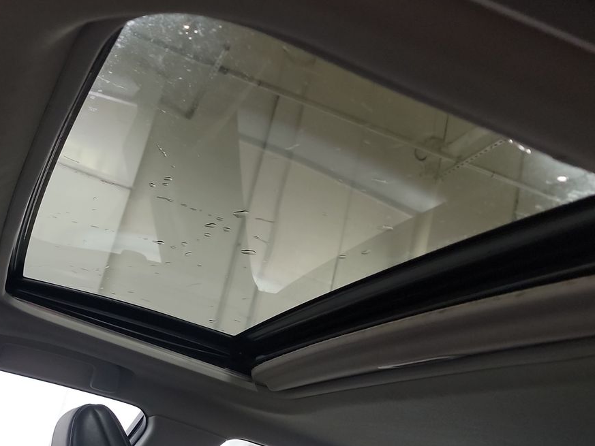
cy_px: 229
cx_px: 153
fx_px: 756
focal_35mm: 44
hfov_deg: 41.7
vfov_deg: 32.9
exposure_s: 1/59
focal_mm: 6.7
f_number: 1.8
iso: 521
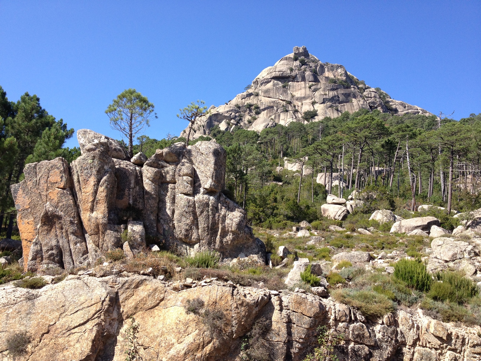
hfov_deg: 52.6
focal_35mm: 35
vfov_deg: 40.7
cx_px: 240
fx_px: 486
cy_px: 180
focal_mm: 4.28
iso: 64
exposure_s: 1/789
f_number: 2.4
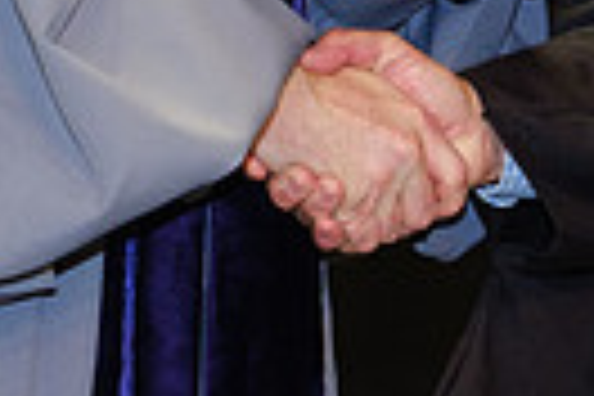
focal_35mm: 254
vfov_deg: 5.3
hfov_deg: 8.0
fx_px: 4191
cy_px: -275
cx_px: 800
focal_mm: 26.6
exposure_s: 1/125
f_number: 4
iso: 1250
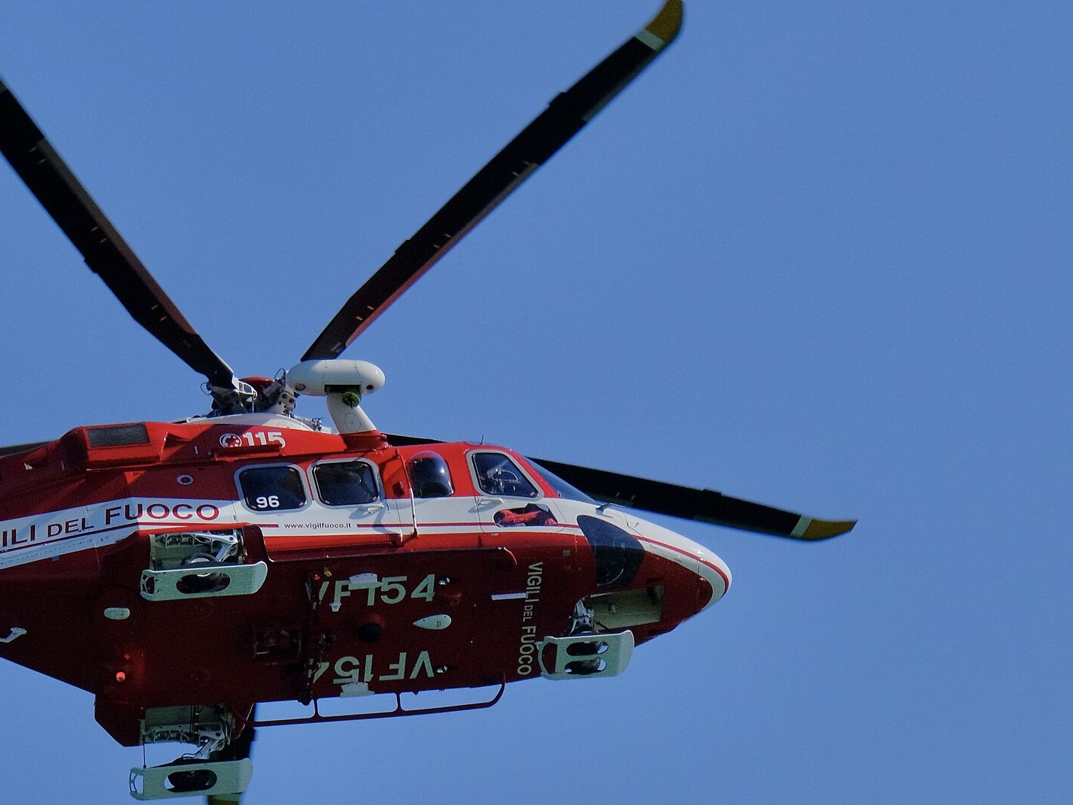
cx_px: 176
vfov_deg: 3.1
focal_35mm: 485
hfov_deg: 4.1
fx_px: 15037
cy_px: 424
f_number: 9
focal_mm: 200
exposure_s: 1/2500
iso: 640
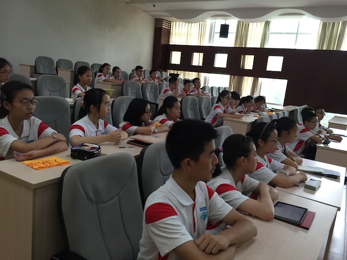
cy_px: 130
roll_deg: -6.1
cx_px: 174
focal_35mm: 29
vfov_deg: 48.2
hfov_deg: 61.7
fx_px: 291
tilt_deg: -9.7
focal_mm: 4.15
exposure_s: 1/33
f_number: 2.2
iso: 160
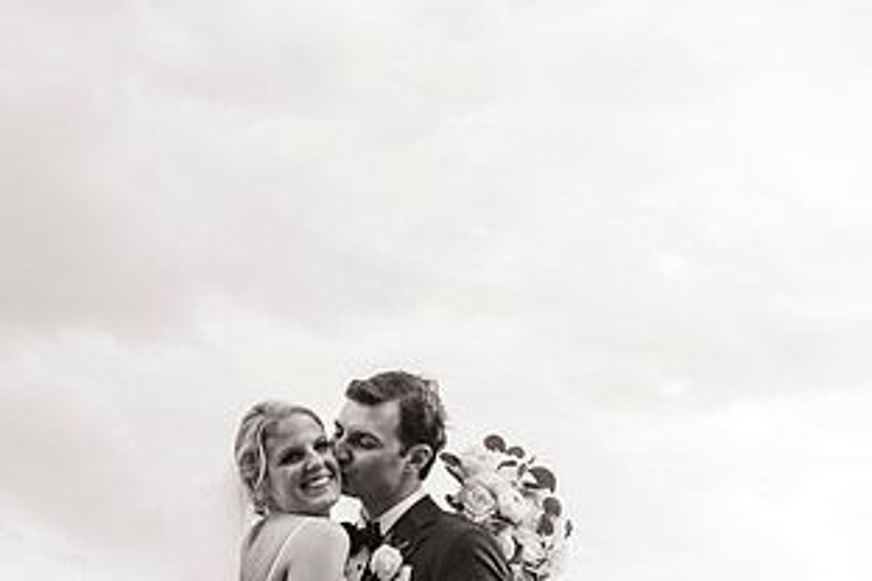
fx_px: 1574
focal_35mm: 65
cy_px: 295
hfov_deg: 30.9
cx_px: 386
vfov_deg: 20.9
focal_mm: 35
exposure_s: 1/2000
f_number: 2.5
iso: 800
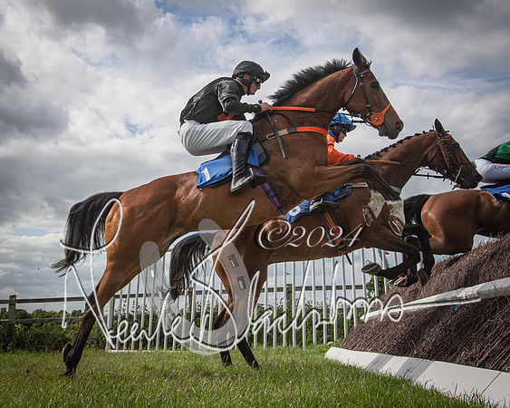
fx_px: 580
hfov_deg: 46.6
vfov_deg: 38.6
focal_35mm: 38
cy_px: 163
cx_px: 161
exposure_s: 1/3200
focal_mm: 26
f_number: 8
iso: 800
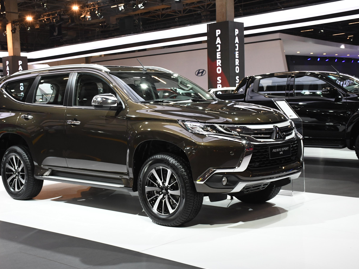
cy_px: 136
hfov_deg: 36.1
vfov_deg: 27.5
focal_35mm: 53
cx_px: 155
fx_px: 550
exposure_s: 1/125
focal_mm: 32
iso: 2000
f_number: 7.1
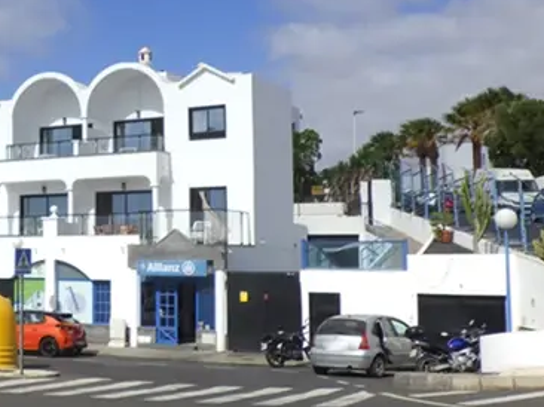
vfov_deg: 23.3
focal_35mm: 63
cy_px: 189
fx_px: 989
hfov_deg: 28.2
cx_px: -41
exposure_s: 1/1500
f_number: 4.2
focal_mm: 5
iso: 125
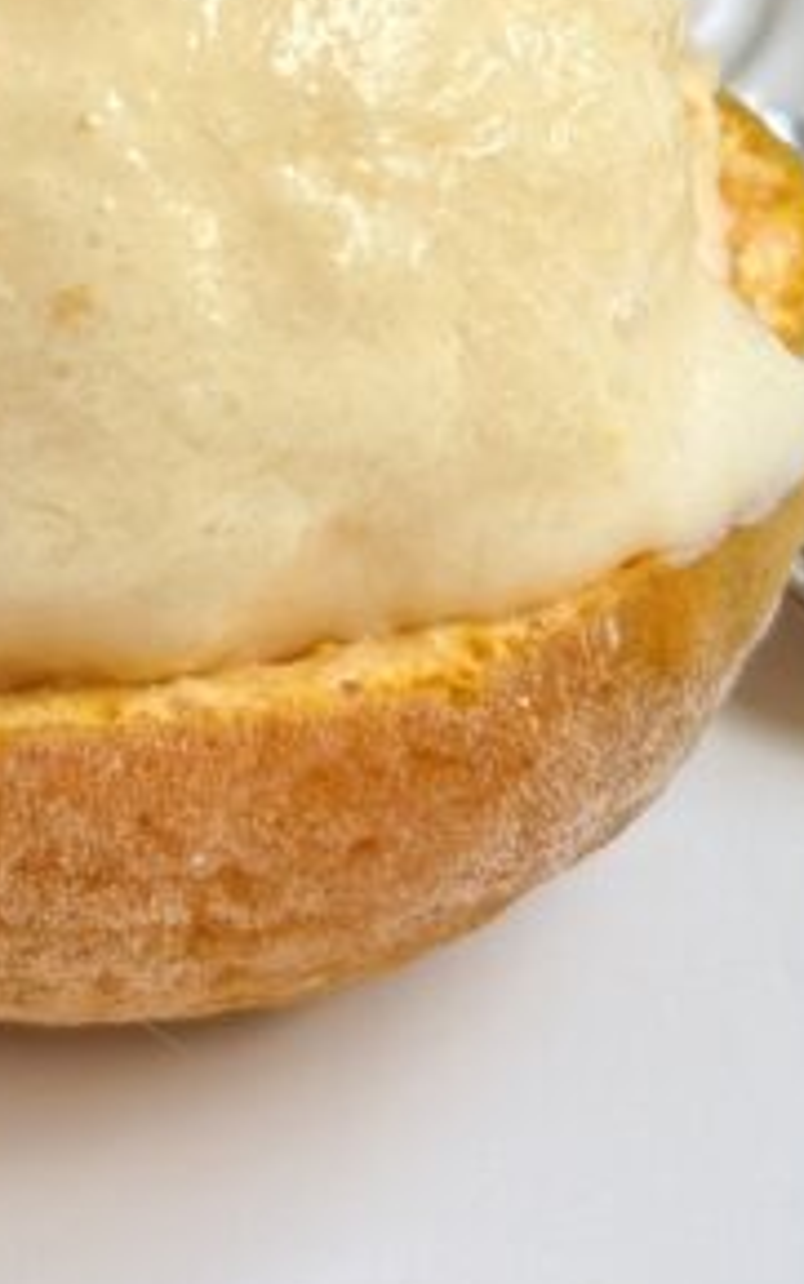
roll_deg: +4.0
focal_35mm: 159
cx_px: 162
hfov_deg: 8.2
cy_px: -411
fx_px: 5566
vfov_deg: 12.7
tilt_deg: -27.5
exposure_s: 1/323
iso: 64
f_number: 1.78
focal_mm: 6.76
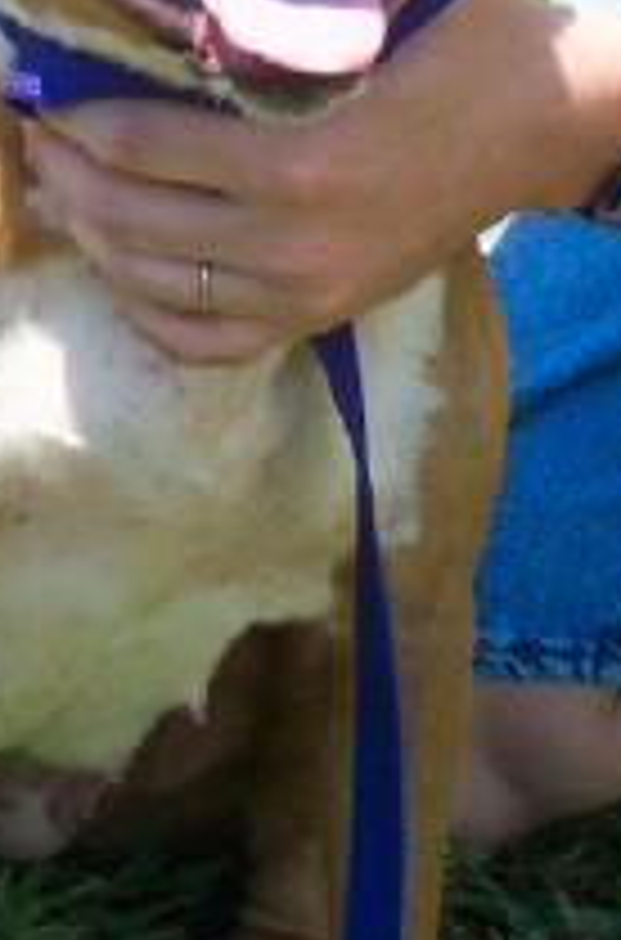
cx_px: 133
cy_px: 207
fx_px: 4037
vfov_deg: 13.2
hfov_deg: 8.8
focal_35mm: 155
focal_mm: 16.4
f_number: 4
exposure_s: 1/700
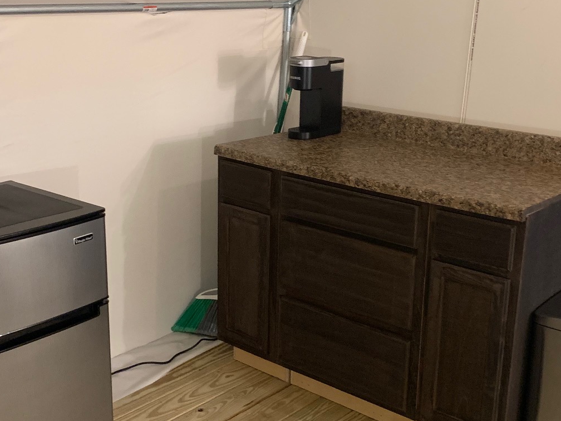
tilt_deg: -15.4
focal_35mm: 52
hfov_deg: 36.8
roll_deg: -0.5
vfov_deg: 28.0
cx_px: 308
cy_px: 227
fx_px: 843
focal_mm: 4.25
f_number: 1.8
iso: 500
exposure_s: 1/30
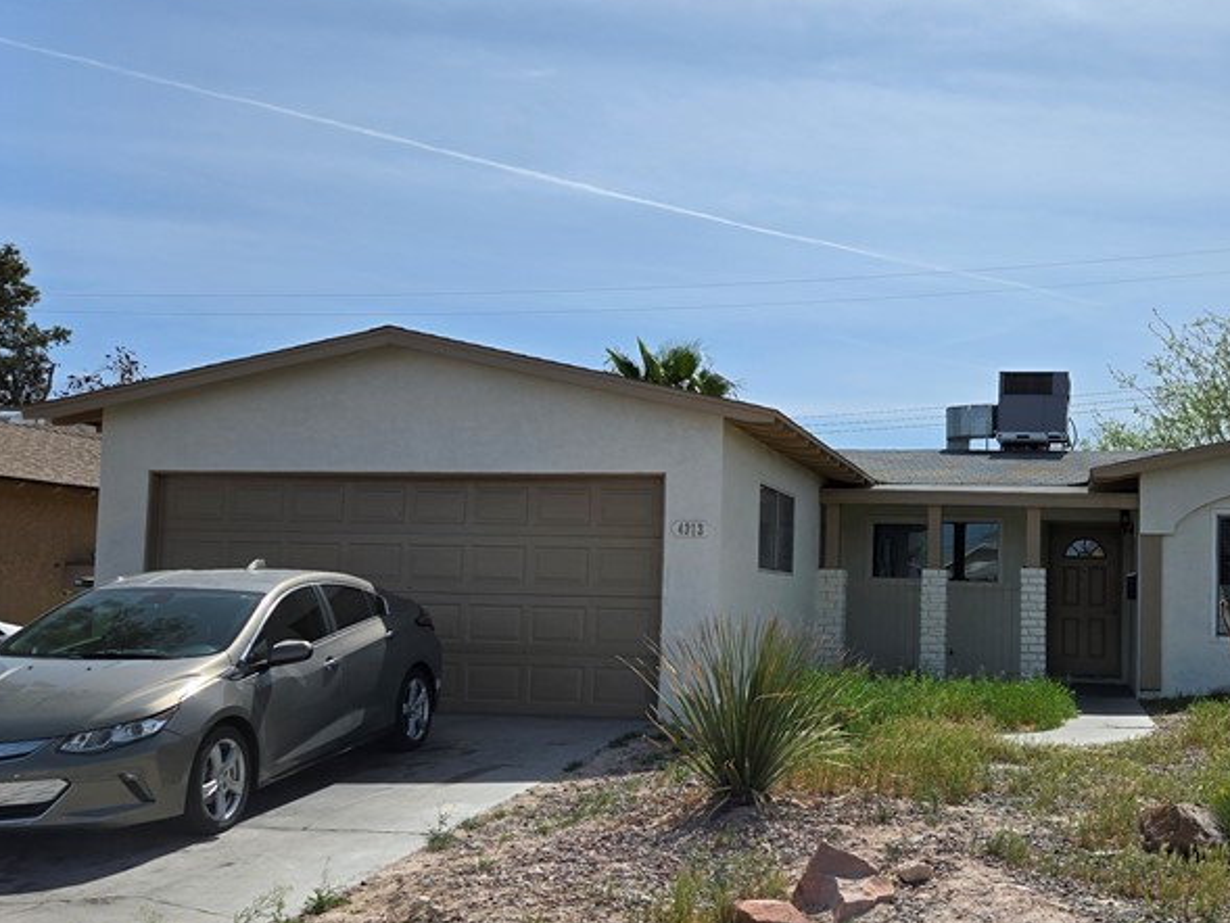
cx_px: 869
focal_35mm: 40
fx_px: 1422
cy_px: 537
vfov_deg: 35.9
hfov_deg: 45.7
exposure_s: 1/3512
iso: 25
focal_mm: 5.4
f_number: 1.8
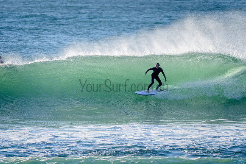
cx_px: 149
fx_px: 4164
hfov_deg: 3.4
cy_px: 65
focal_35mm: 609
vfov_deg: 2.3
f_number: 5.6
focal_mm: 500
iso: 180
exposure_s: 1/1250
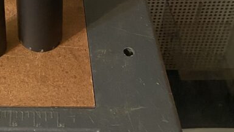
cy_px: -112
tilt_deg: -33.3
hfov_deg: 26.6
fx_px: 472
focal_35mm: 76
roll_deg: +3.4
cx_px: 9
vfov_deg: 14.0
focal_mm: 4.25
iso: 800
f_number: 1.8
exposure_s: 1/30
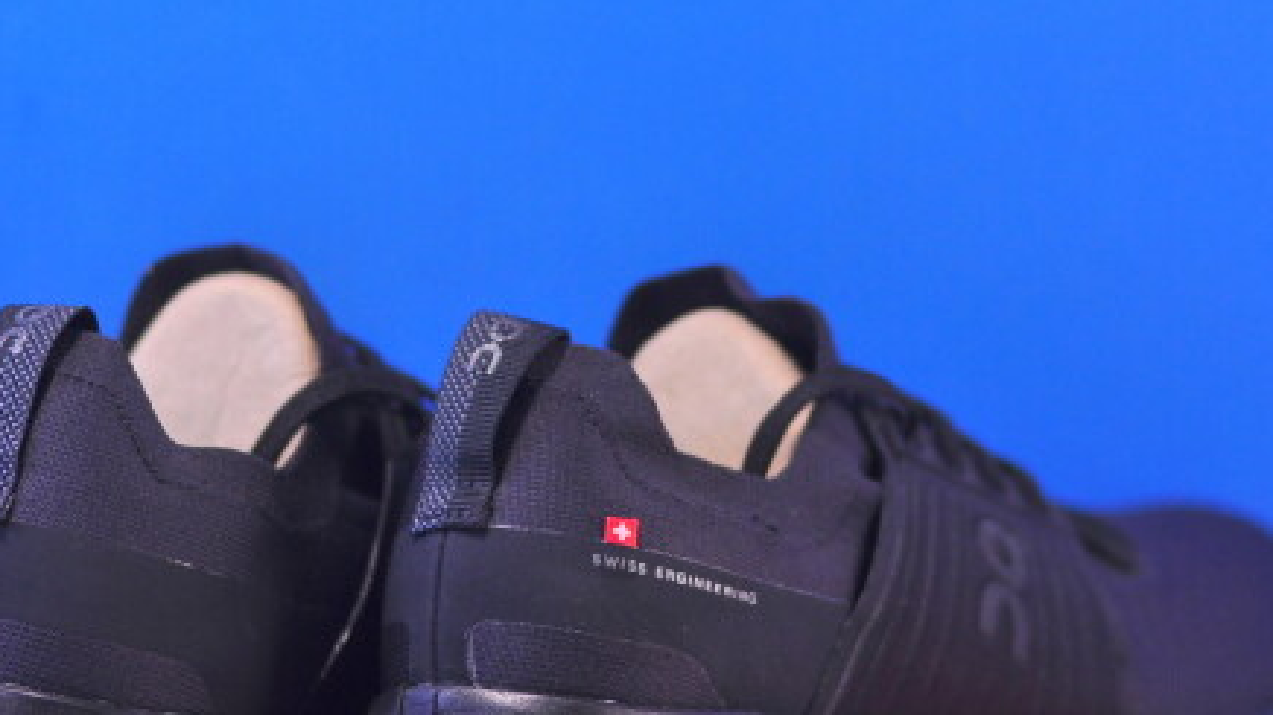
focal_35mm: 144
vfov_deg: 8.4
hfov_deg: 14.9
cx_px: 531
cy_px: 322
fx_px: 4860
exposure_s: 1/320
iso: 250
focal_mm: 50
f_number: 2.2
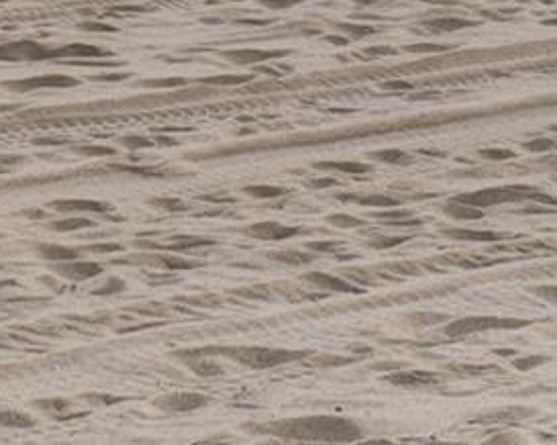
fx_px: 4711
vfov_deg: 5.3
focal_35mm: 286
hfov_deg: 6.5
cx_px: -645
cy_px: -535
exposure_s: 1/125
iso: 64
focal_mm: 35
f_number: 14
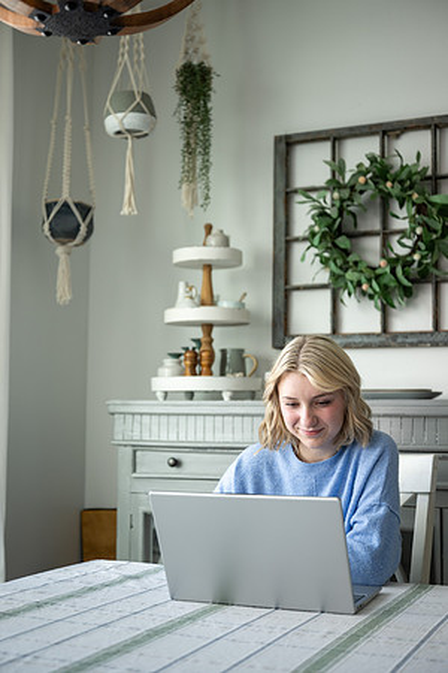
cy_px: 336
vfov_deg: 41.9
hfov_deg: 28.6
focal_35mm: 47
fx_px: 877
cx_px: 224
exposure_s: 1/320
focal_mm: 47
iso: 125
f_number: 2.8
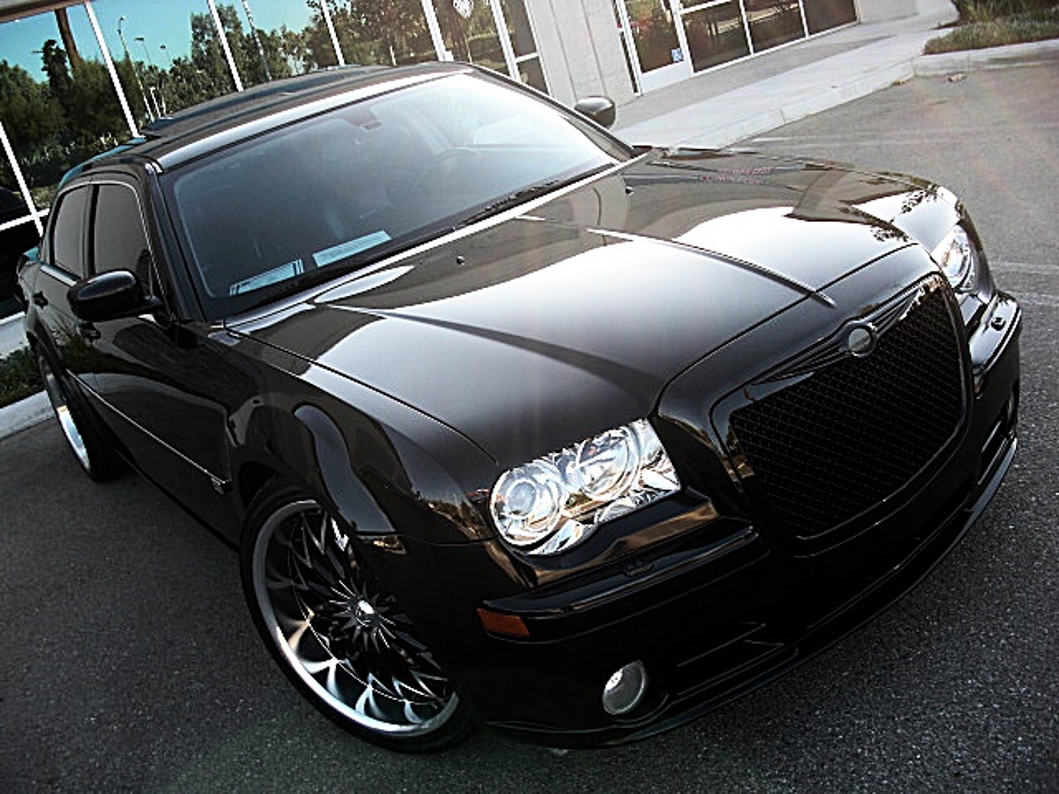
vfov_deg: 39.7
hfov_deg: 51.4
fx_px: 1101
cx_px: 530
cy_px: 397
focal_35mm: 36
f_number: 2.8
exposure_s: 1/160
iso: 50
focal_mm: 6.3
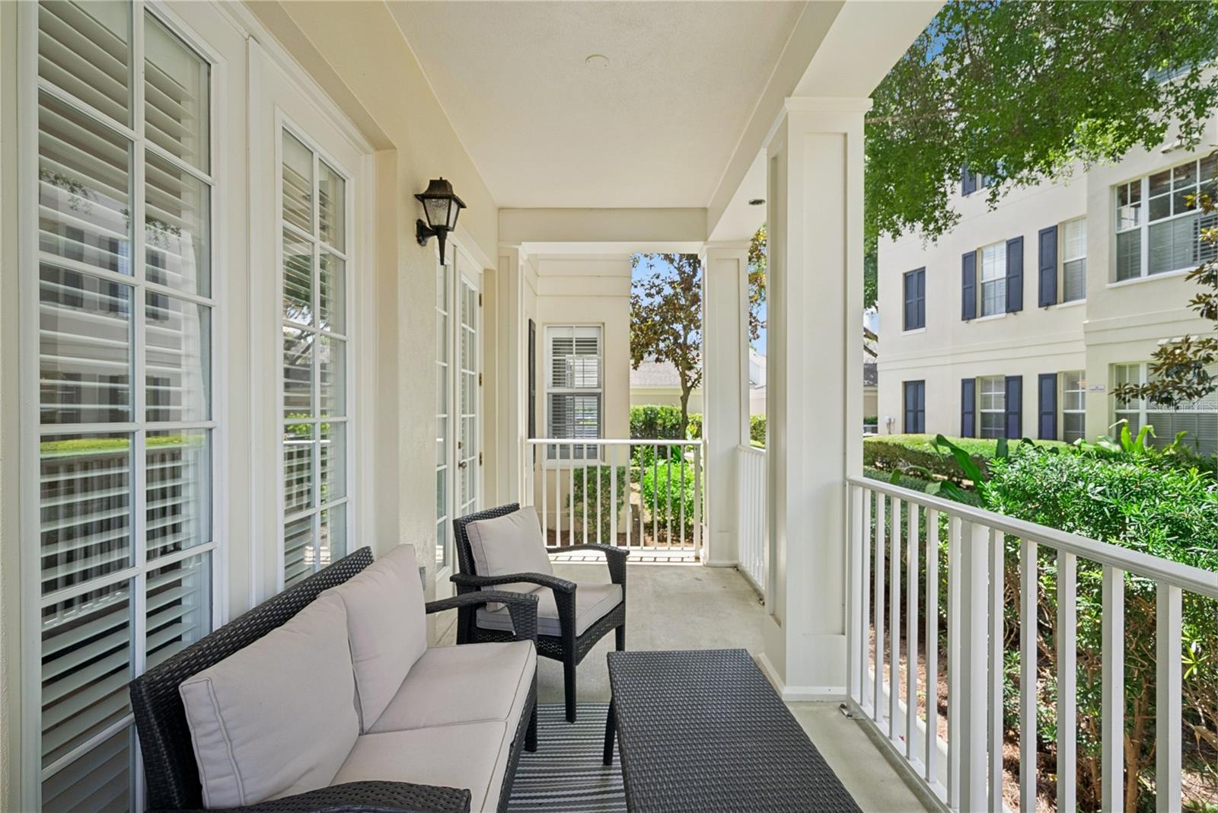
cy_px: 406
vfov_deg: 73.8
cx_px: 609
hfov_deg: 96.7
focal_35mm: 16
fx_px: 541
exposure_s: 1/100
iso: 200
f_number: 7.1
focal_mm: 16
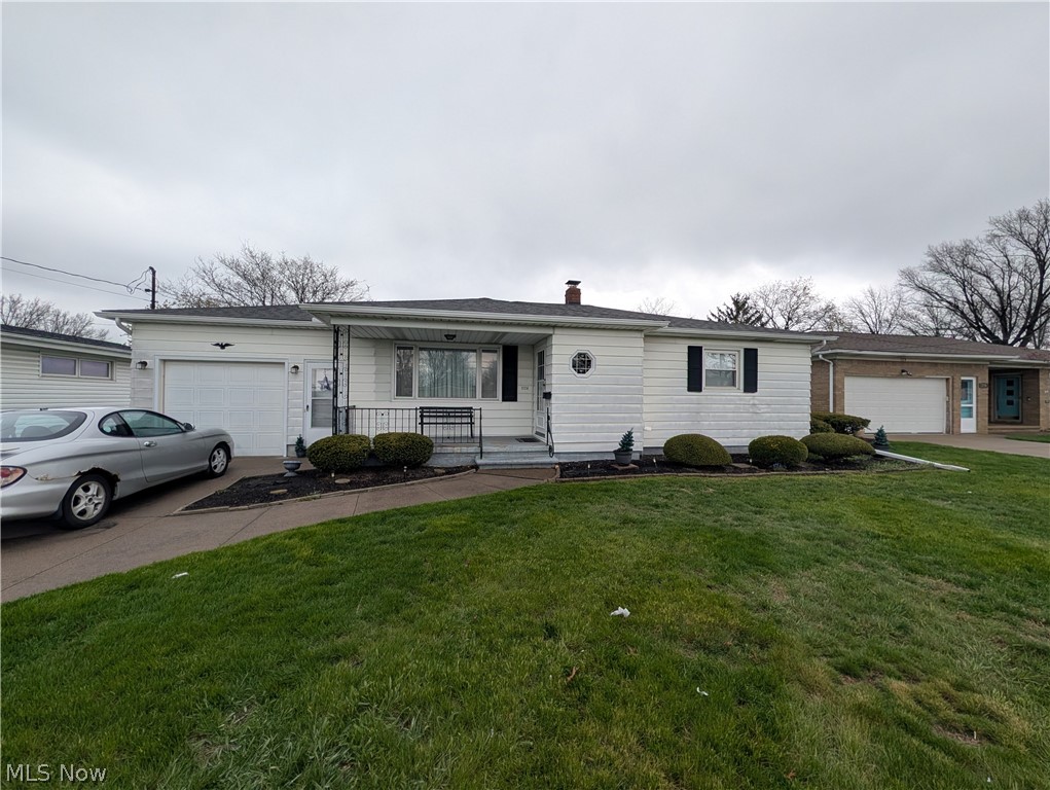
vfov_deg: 94.6
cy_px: 395
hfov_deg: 110.5
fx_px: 364
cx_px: 525
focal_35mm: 12
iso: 141
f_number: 1.7
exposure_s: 1/500
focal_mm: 2.02
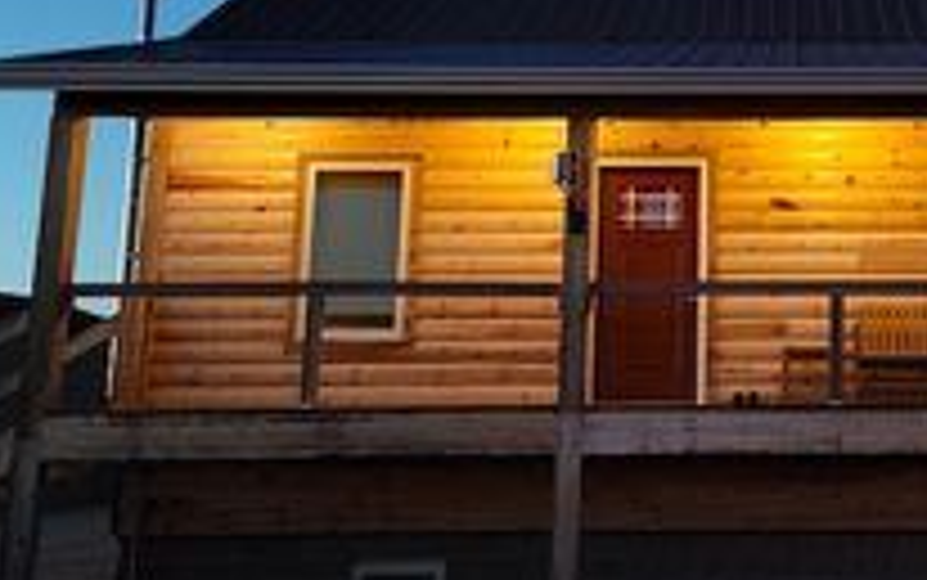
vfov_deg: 20.7
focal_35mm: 62
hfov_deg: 31.7
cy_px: 110
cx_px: 803
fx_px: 1567
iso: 640
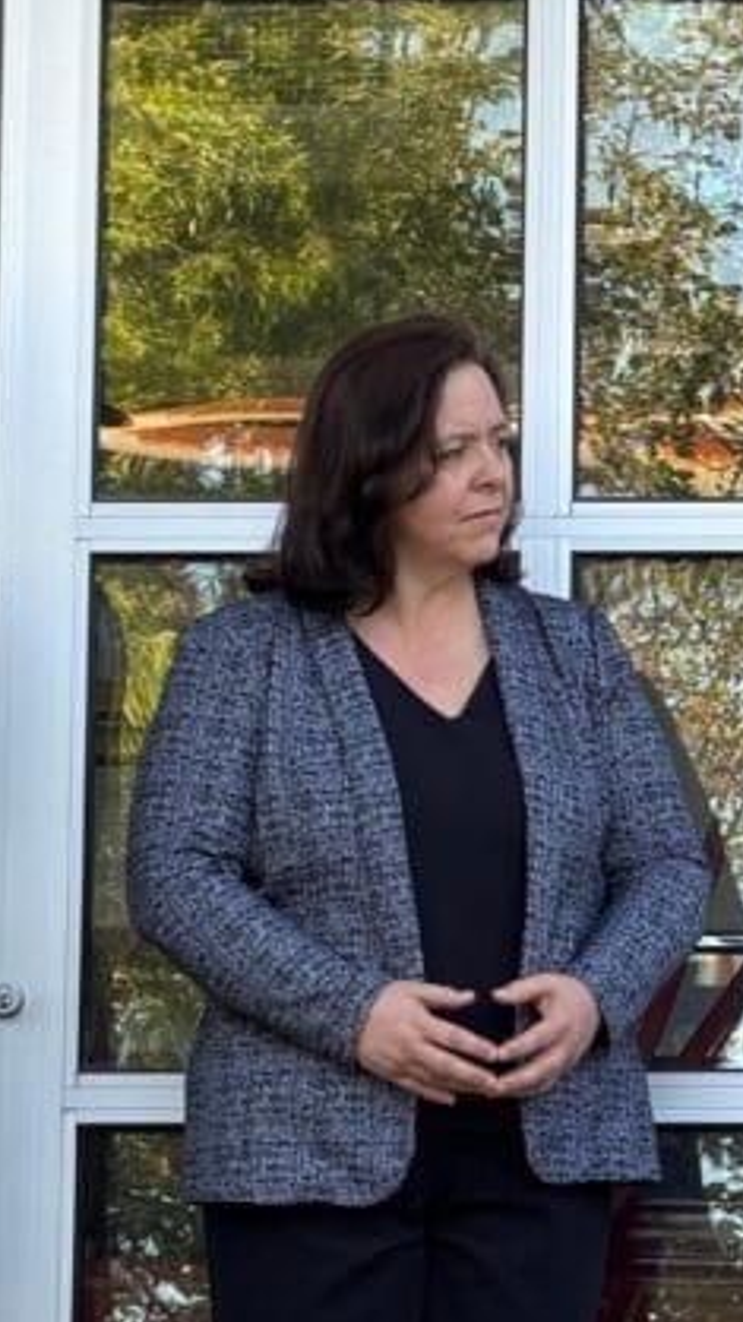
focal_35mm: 267
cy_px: 525
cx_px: 1208
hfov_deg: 4.5
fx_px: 9355
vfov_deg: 8.1
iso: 50
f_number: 2.8
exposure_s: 1/121
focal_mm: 16.89
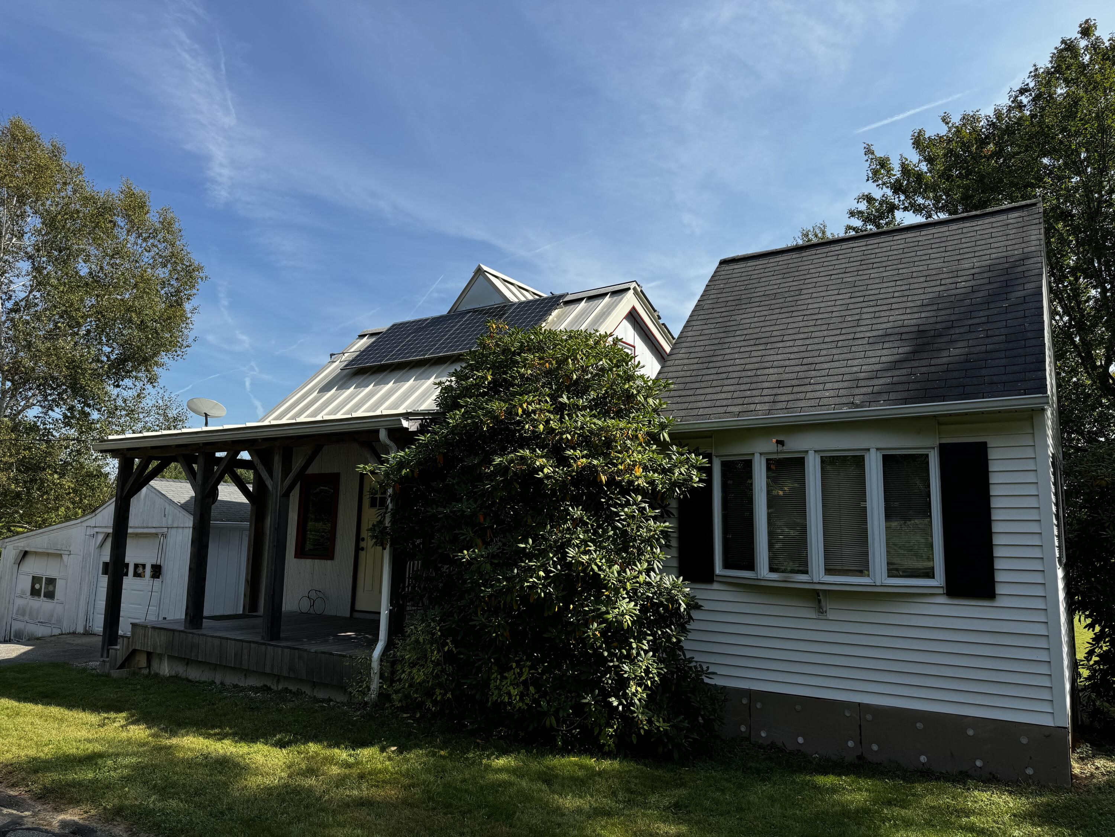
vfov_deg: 56.8
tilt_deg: +8.1
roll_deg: -1.1
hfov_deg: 71.6
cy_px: 418
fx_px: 773
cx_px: 558
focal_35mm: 24
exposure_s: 1/3597
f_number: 1.78
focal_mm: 6.76
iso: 80
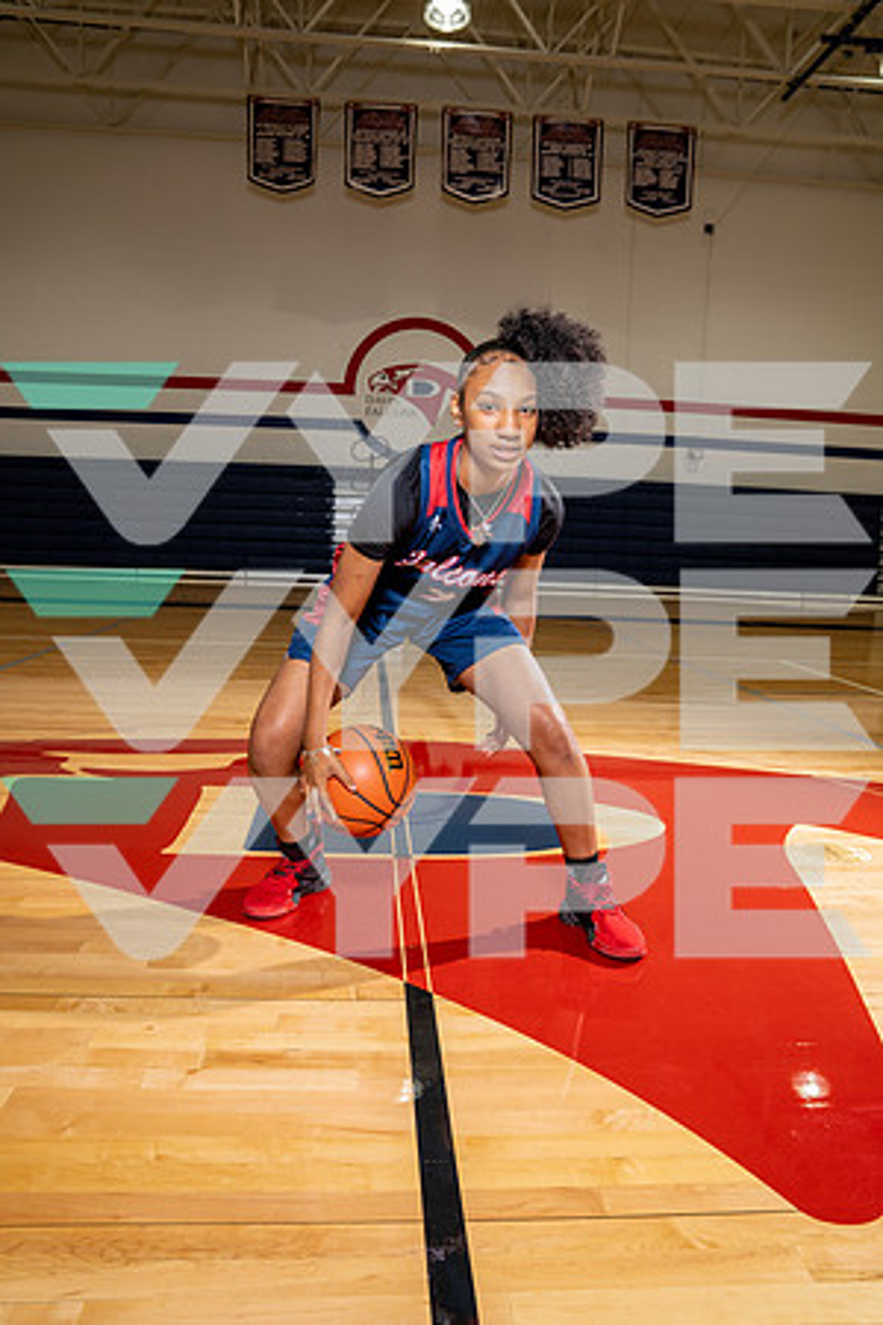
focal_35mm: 26
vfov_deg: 69.4
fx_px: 957
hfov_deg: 49.6
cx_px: 442
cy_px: 662
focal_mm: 26
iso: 800
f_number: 5.6
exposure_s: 1/250
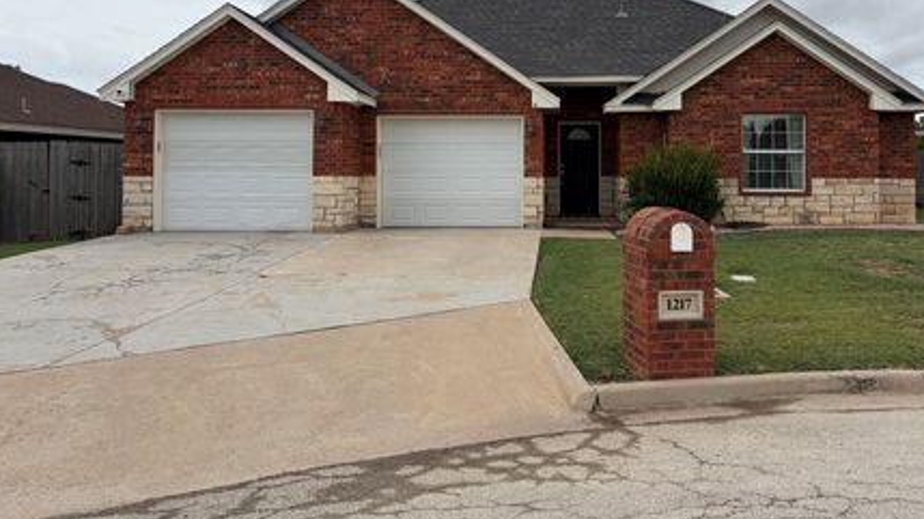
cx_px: 519
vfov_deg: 35.0
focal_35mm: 33
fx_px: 808
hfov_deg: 59.3
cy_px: 145
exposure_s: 1/4329
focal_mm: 5.96
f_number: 1.6
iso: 50
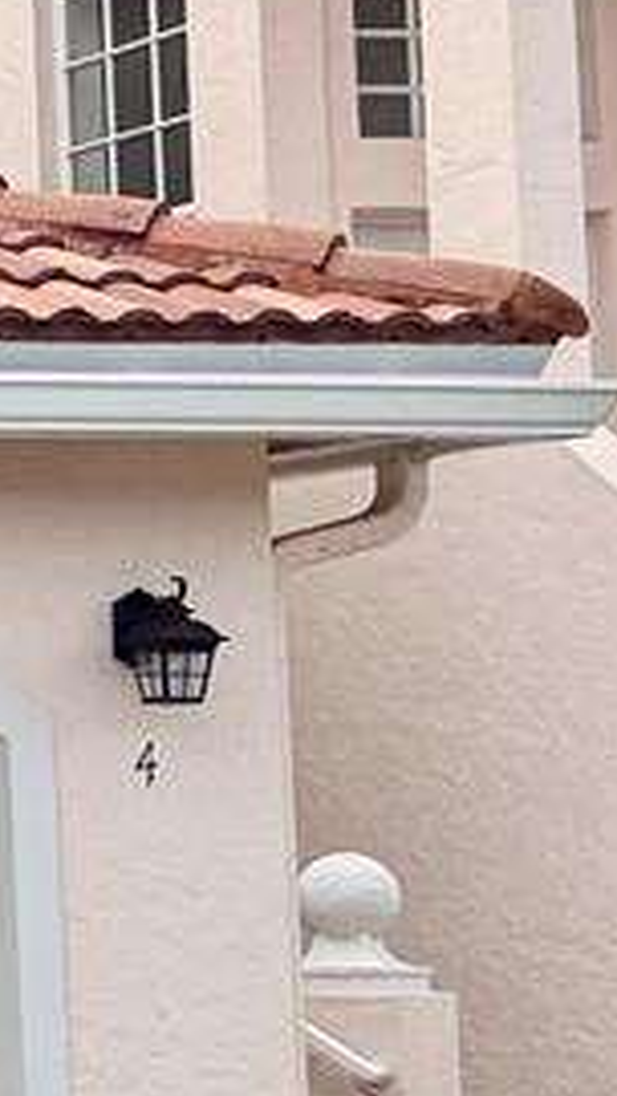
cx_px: -2480
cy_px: 625
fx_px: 4505
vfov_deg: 13.9
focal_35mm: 155
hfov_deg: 5.7
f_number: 1.78
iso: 80
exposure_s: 1/3759
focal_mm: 6.76
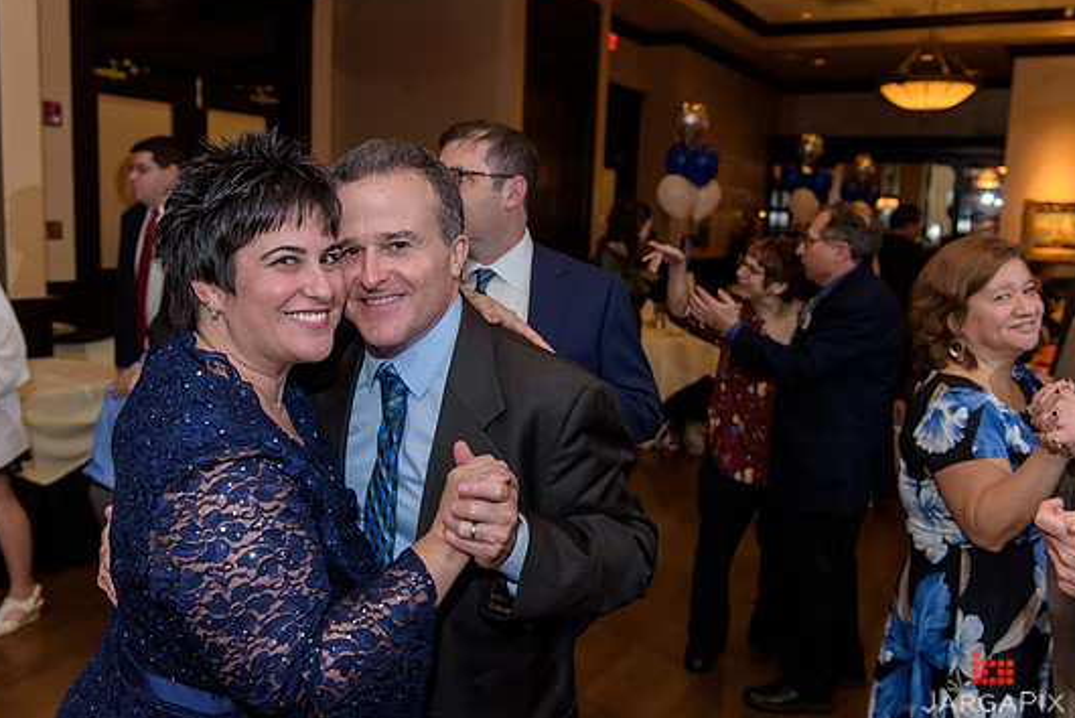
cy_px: 364
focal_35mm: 35
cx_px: 527
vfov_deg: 37.9
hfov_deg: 54.4
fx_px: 1046
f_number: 3.2
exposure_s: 1/125
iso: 1250
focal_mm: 32
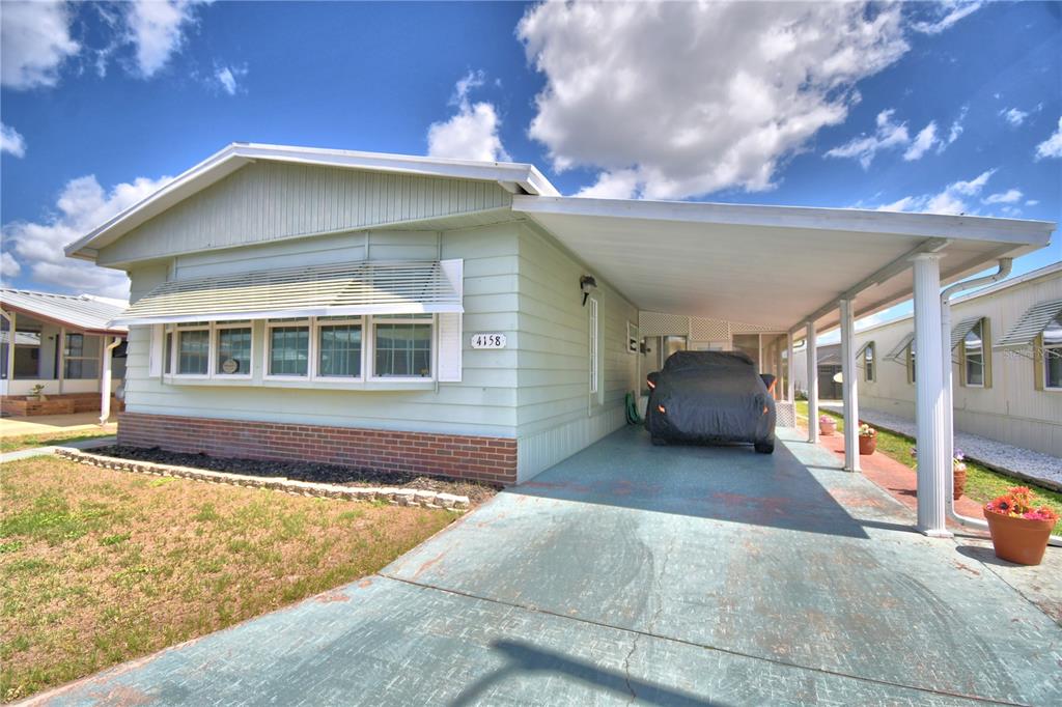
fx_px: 442
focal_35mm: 15
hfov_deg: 100.4
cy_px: 354
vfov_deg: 77.3
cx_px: 531
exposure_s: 1/1250
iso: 100
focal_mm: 10
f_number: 4.5
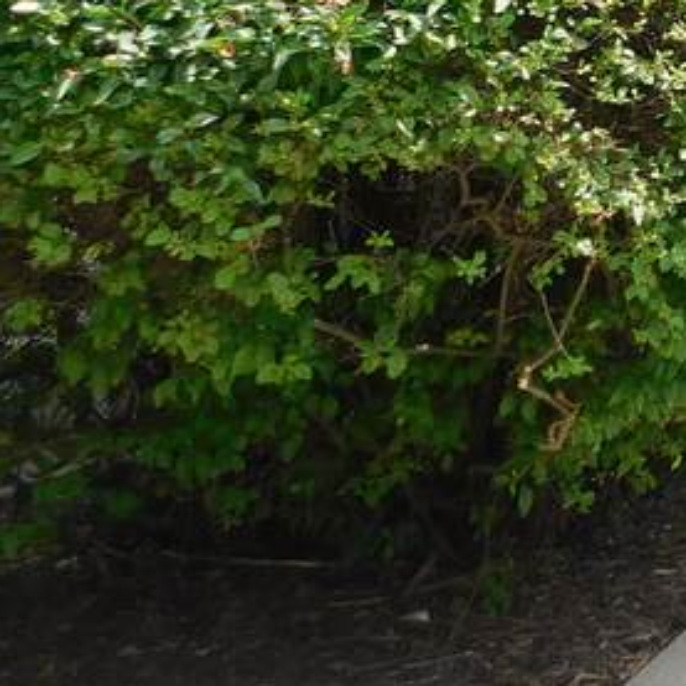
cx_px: 1305
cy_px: -136
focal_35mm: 94
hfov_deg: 15.4
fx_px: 2108
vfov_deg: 17.6
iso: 125
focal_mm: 4
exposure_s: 1/500
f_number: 3
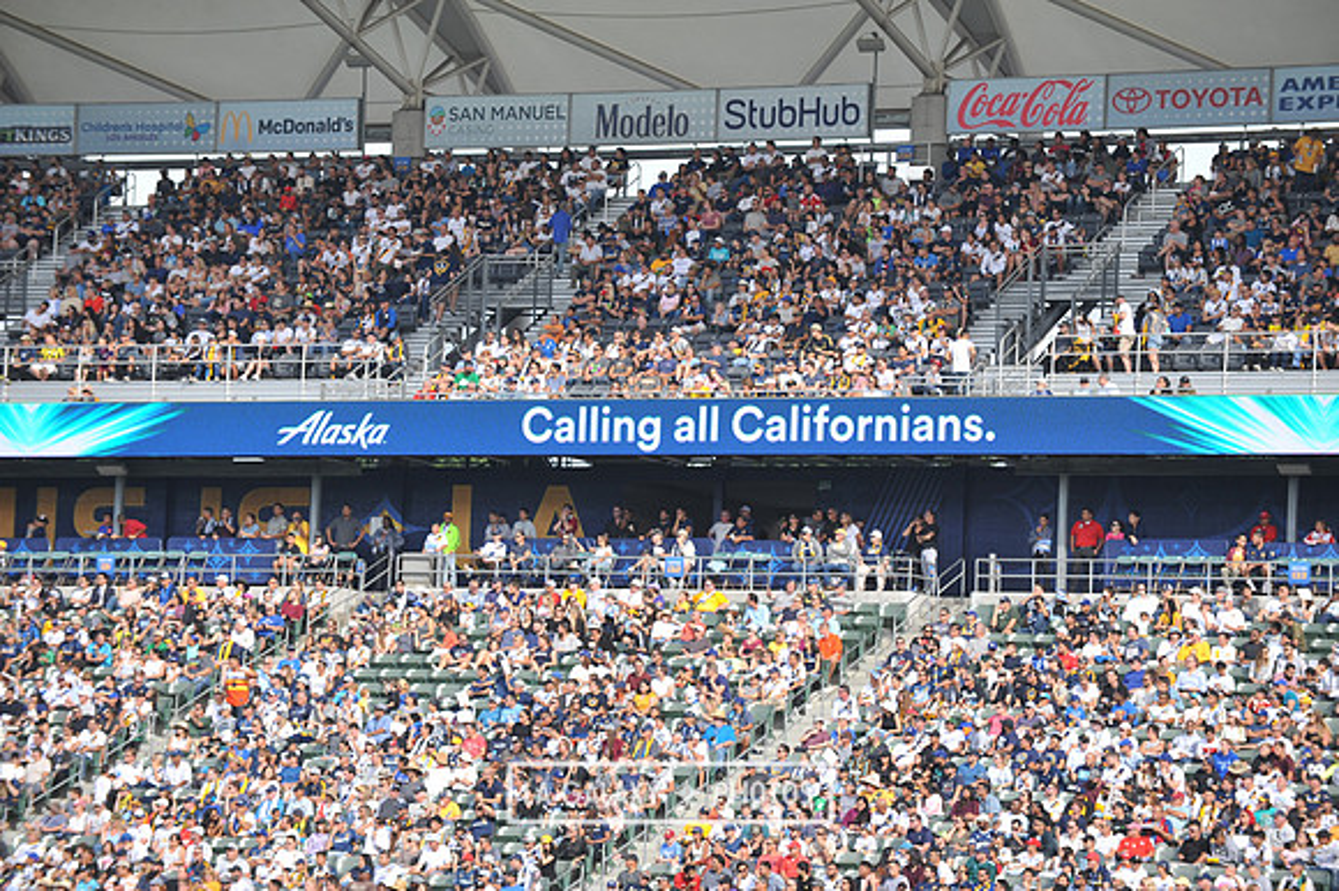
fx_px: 5947
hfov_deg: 12.8
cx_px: 670
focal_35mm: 160
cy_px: 446
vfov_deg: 8.6
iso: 500
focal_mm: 160
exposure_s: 1/1250
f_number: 5
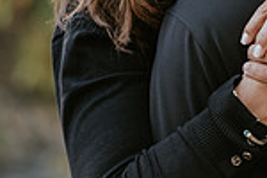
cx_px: 210
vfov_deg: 3.9
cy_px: -73
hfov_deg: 5.9
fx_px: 2573
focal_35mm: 347
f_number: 1.8
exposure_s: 1/1000
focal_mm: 85
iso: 500
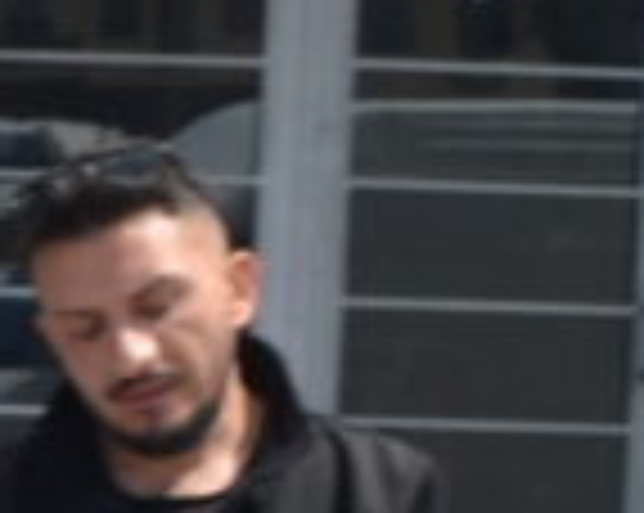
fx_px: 4321
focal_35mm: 227
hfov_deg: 6.7
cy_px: 666
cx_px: -1927
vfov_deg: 6.7
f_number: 8
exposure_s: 1/250
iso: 125
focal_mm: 18
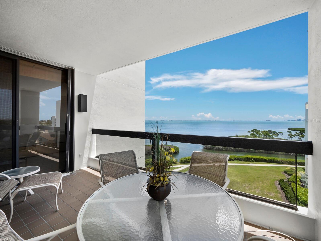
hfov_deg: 102.0
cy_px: 120
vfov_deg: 85.7
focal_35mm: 14
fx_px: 130
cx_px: 160
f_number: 11
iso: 400
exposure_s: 1/200
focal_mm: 7
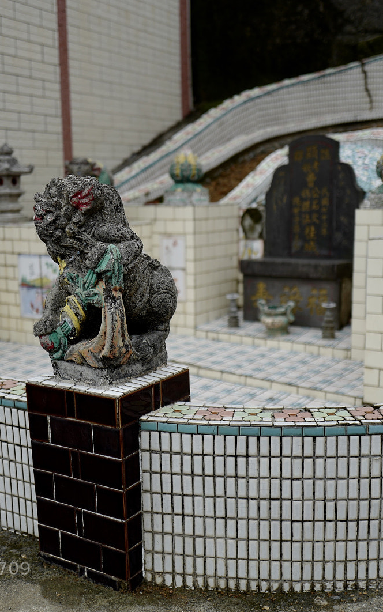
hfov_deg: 29.9
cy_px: 307
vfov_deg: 46.2
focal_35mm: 43
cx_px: 190
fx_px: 718
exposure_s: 1/1000
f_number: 1.7
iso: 100
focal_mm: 28
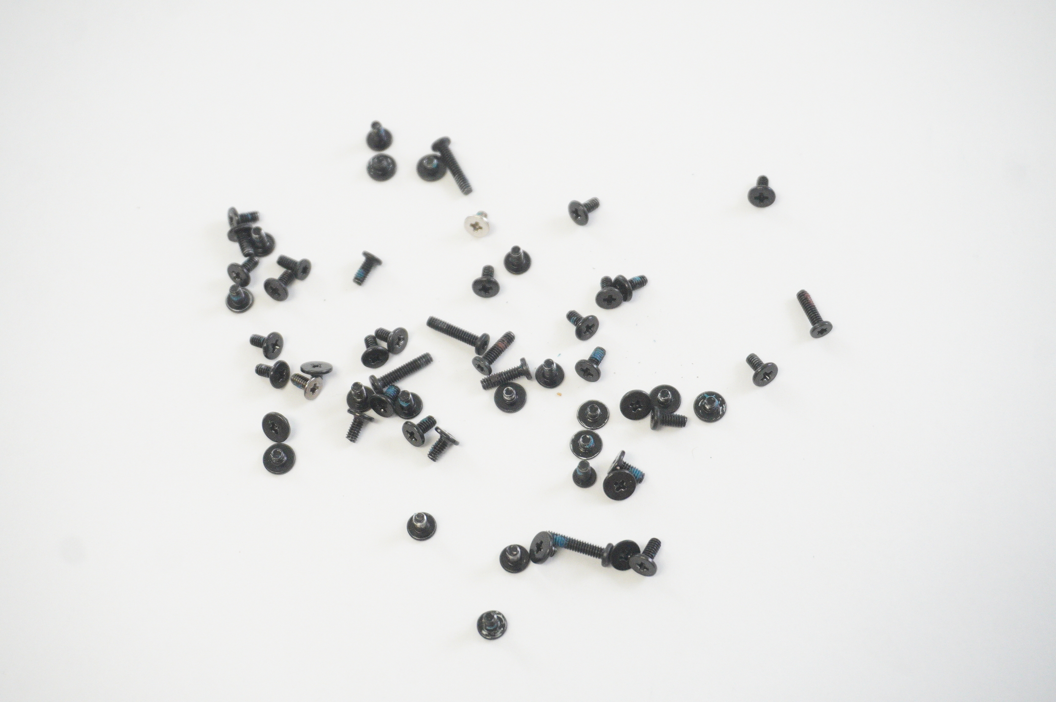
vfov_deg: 23.1
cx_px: 528
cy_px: 351
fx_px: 1714
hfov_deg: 34.2
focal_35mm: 58
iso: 4000
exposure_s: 1/160
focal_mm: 39
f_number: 5.6
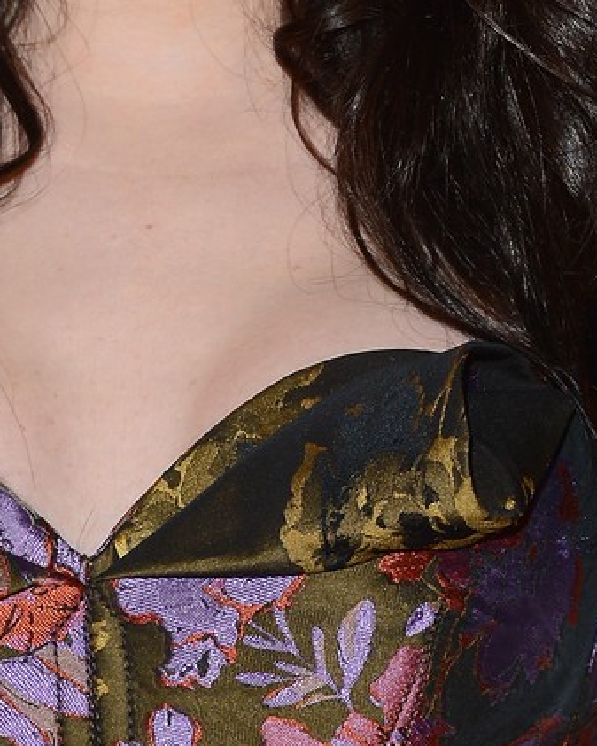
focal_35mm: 327
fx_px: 7220
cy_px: -50
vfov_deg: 5.9
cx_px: 153
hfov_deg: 4.7
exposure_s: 1/250
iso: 500
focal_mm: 120
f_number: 6.3
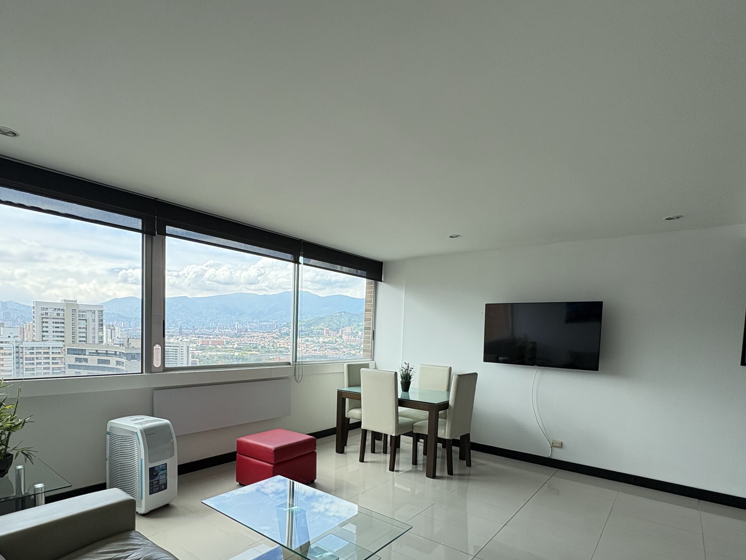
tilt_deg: -3.5
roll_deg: -2.2
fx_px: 409
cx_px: 358
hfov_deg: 84.6
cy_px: 360
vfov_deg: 67.3
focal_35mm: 19
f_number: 2.2
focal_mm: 2.22
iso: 64
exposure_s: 1/414
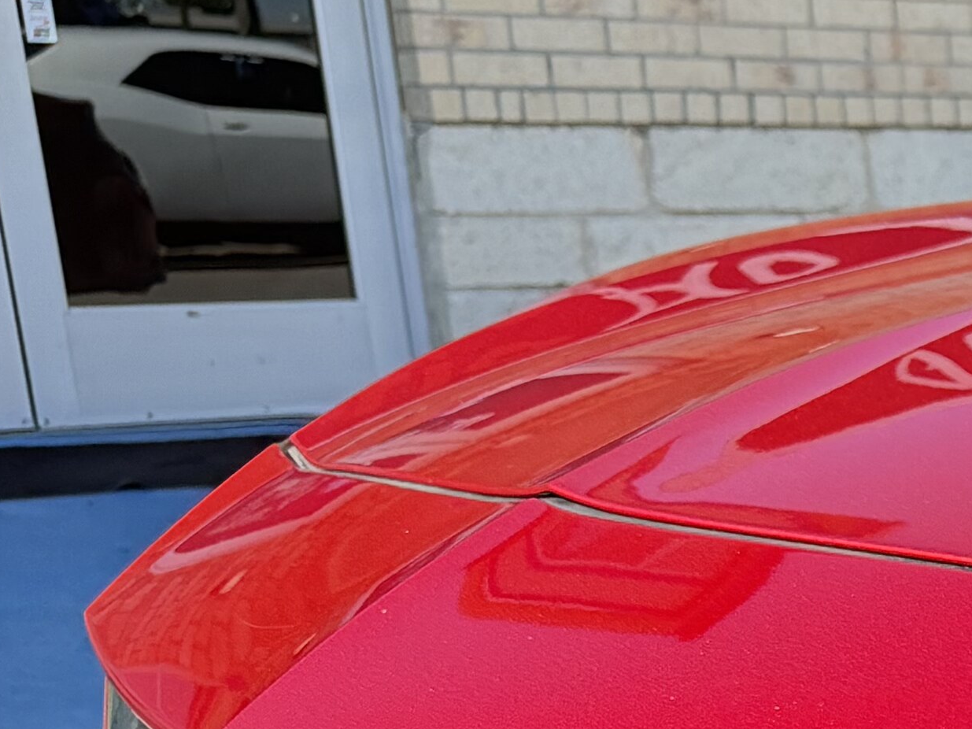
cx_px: 2202
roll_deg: -1.8
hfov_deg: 13.7
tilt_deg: -16.9
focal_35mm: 111
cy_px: 1153
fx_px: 3117
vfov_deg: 12.6
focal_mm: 6.76
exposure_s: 1/1005
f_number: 1.78
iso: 100
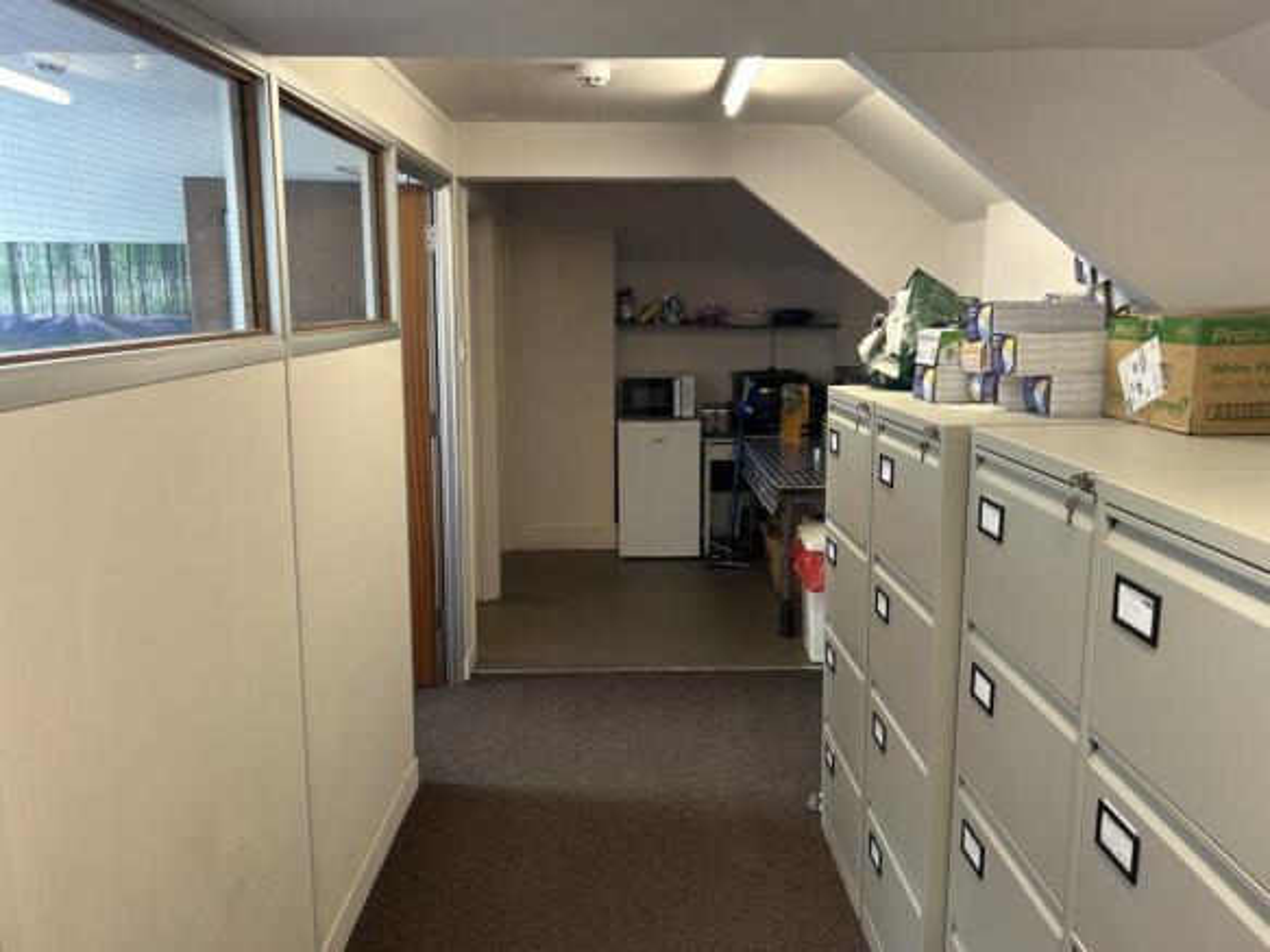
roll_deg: -0.1
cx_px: 635
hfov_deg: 67.3
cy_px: 476
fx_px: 954
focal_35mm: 26
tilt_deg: -10.8
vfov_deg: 53.0
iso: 64
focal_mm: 5.7
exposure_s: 1/50
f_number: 1.5
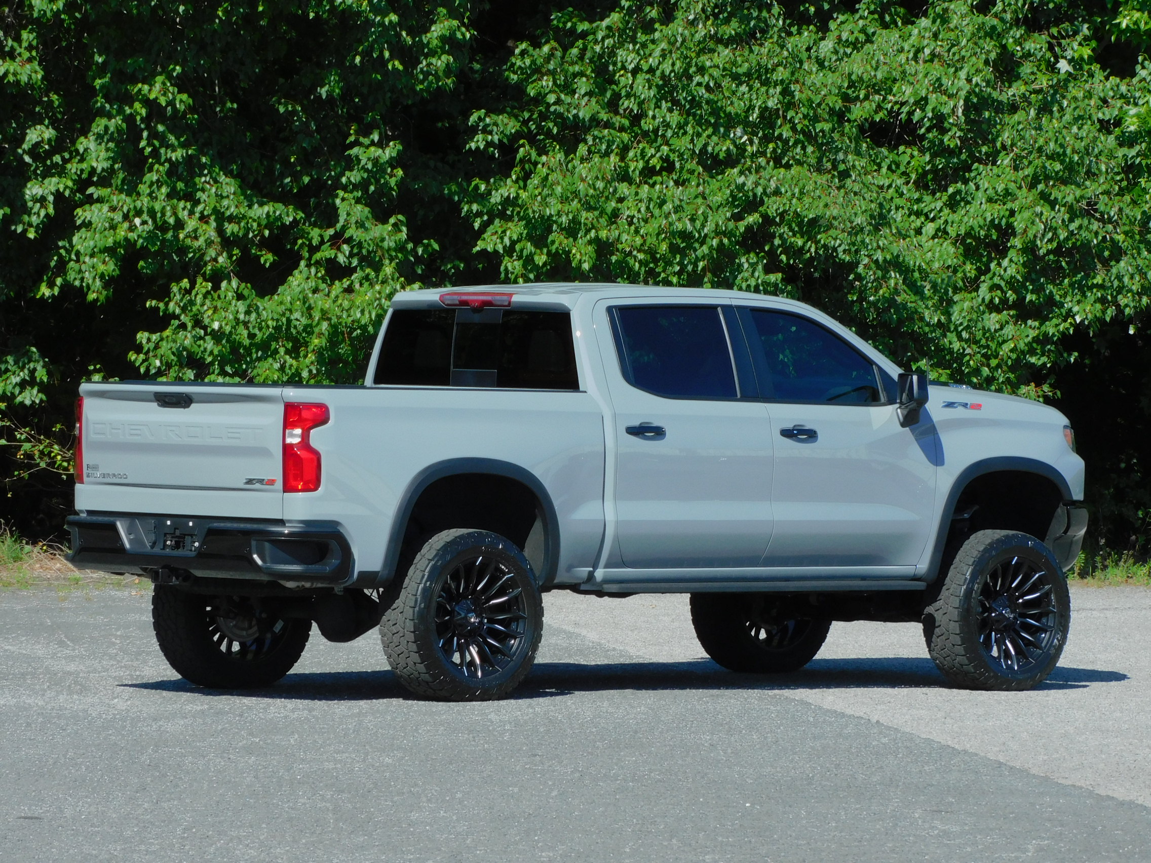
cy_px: 432
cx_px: 576
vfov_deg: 7.4
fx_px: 6650
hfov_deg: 9.9
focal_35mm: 200
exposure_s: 1/500
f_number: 5.3
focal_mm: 35.8
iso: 125
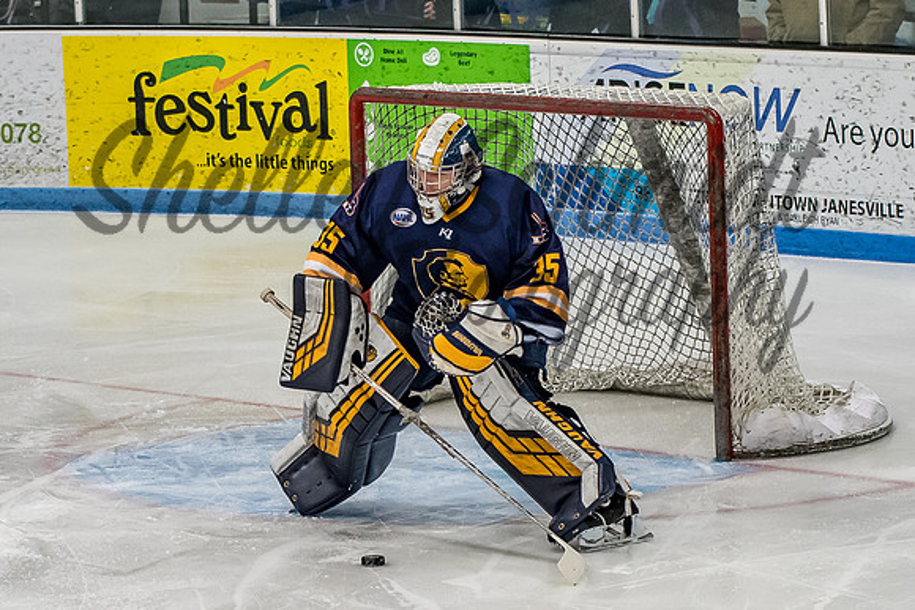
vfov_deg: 6.9
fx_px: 5029
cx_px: 447
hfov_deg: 10.4
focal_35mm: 198
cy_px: 349
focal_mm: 75
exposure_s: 1/800
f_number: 3.2
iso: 1600
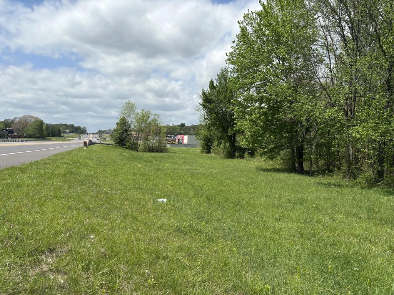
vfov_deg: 53.1
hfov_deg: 67.3
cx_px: 197
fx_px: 296
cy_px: 148
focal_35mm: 26
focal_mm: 5.96
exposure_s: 1/5348
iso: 50
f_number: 1.6
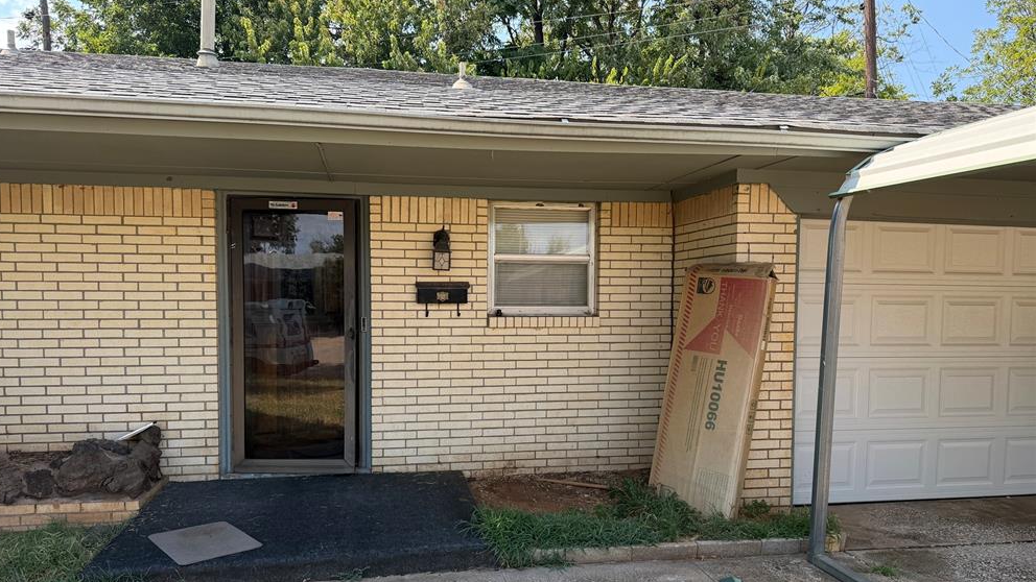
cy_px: 334
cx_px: 502
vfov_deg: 42.8
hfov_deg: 69.8
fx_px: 742
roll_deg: -0.7
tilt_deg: -1.6
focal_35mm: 27
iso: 100
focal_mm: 6.76
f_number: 1.78
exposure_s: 1/1689
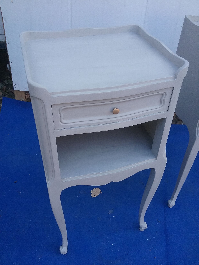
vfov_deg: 58.4
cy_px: 132
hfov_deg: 45.4
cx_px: 100
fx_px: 238
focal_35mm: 31
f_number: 2.2
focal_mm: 3.3
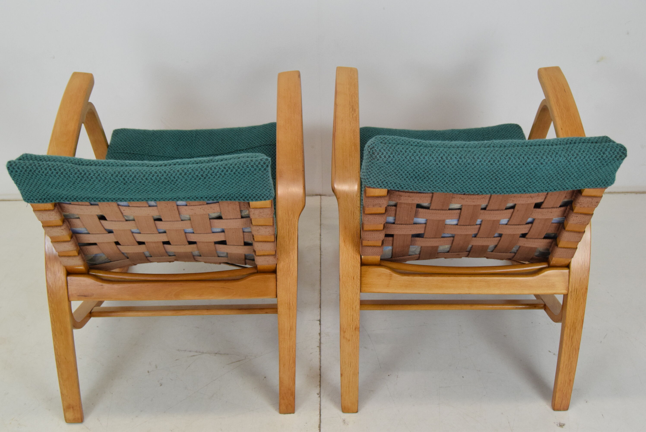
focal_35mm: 45
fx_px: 808
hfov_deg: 43.6
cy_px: 216
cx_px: 323
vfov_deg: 29.9
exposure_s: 1/200
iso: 1600
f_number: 7.1
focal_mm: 30
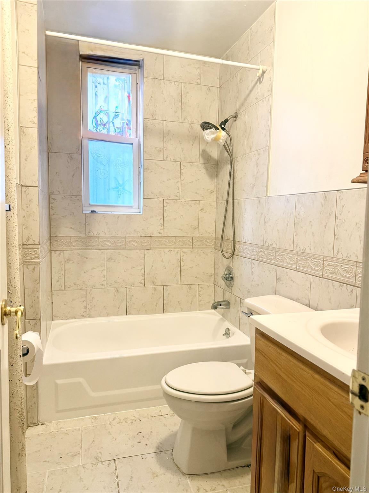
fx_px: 341
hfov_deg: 56.8
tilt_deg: -4.4
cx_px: 184
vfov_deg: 71.6
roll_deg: -1.6
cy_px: 246
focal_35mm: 24
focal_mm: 6.76
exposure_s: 1/60
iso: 250
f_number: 1.78
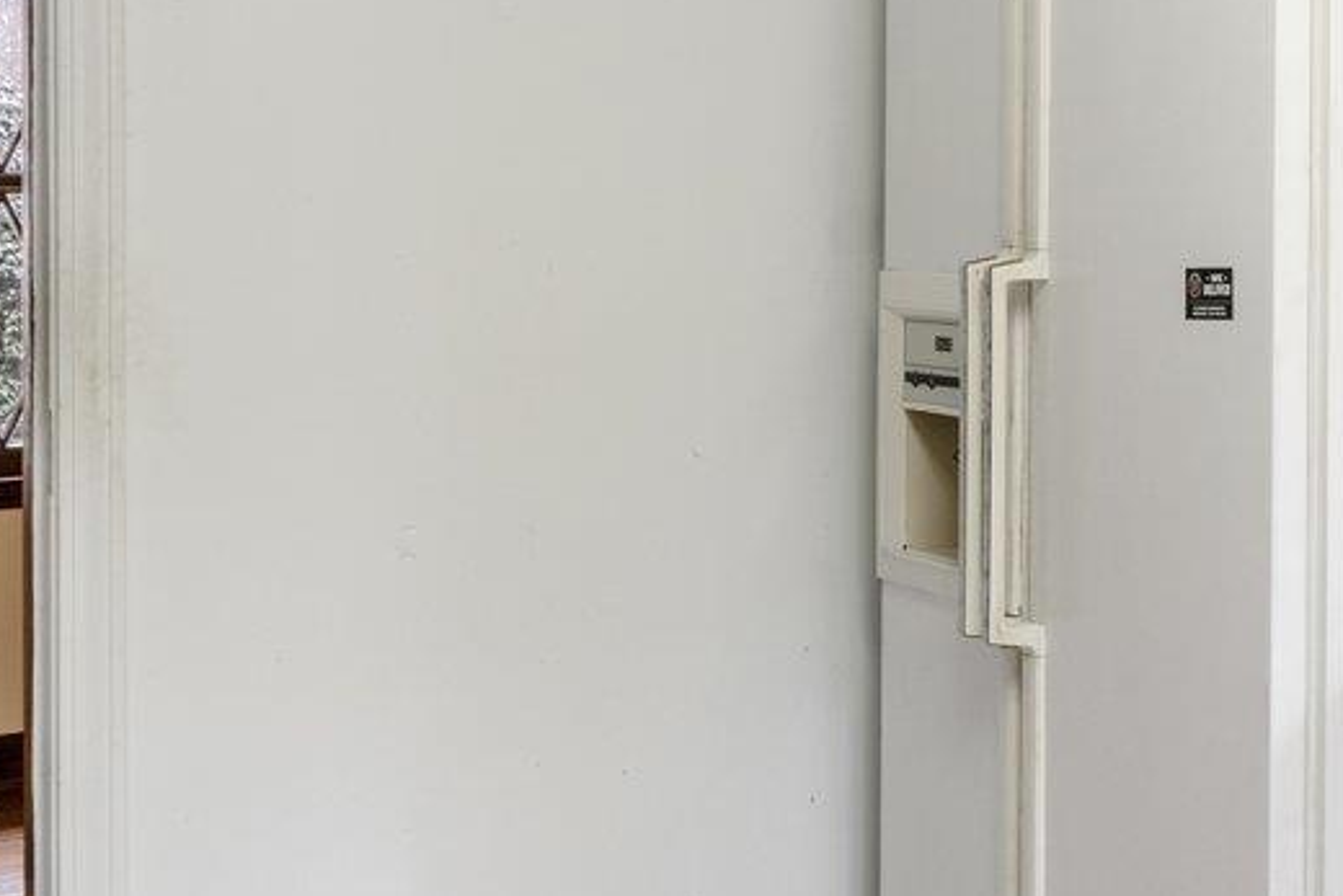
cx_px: 1821
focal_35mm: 63
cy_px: 257
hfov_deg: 26.3
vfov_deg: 21.5
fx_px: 2351
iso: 200
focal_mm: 16
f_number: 9
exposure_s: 1/30
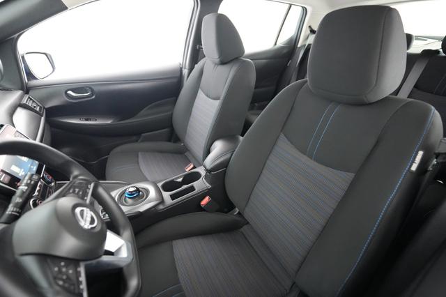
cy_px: 148
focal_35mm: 17
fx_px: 210
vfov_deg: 70.4
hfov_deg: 93.3
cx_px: 223
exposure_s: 1/30
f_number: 2.8
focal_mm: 17
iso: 12800
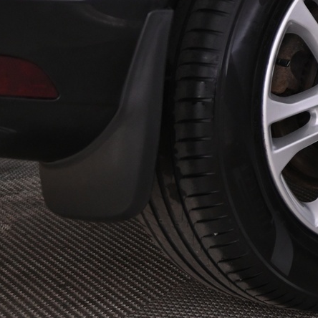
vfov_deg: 14.6
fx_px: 1226
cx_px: 569
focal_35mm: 118
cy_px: 15
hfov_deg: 13.3
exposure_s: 1/80
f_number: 4
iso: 2000
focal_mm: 38
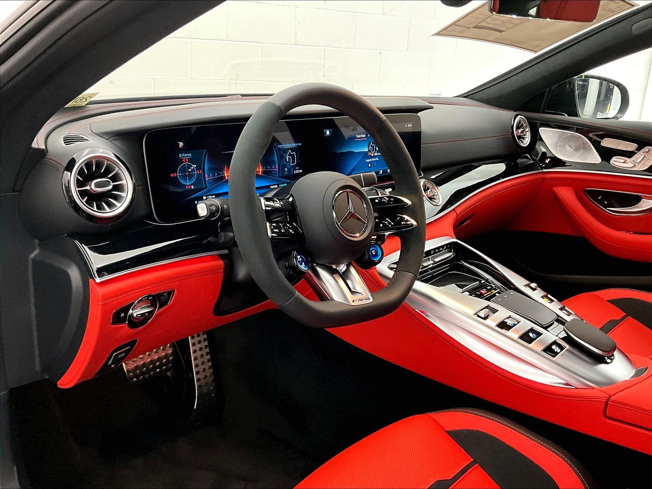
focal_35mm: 29
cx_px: 326
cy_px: 244
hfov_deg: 61.7
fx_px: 546
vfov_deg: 48.2
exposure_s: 1/60
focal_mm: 3
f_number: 1.8
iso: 250
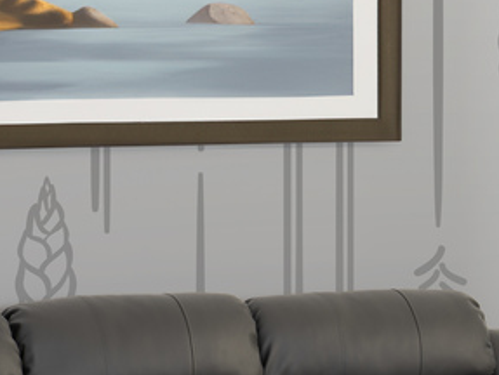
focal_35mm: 265
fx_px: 3825
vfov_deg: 5.6
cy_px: 378
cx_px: 680
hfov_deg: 7.4
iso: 100
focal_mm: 66
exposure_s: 1/160
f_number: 10
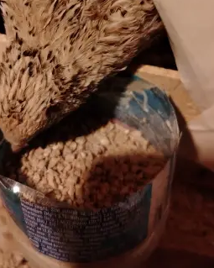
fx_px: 388
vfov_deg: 36.3
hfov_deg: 30.8
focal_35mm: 49
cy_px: 42
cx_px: 98
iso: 3397
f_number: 1.75
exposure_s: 1/50
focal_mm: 5.25
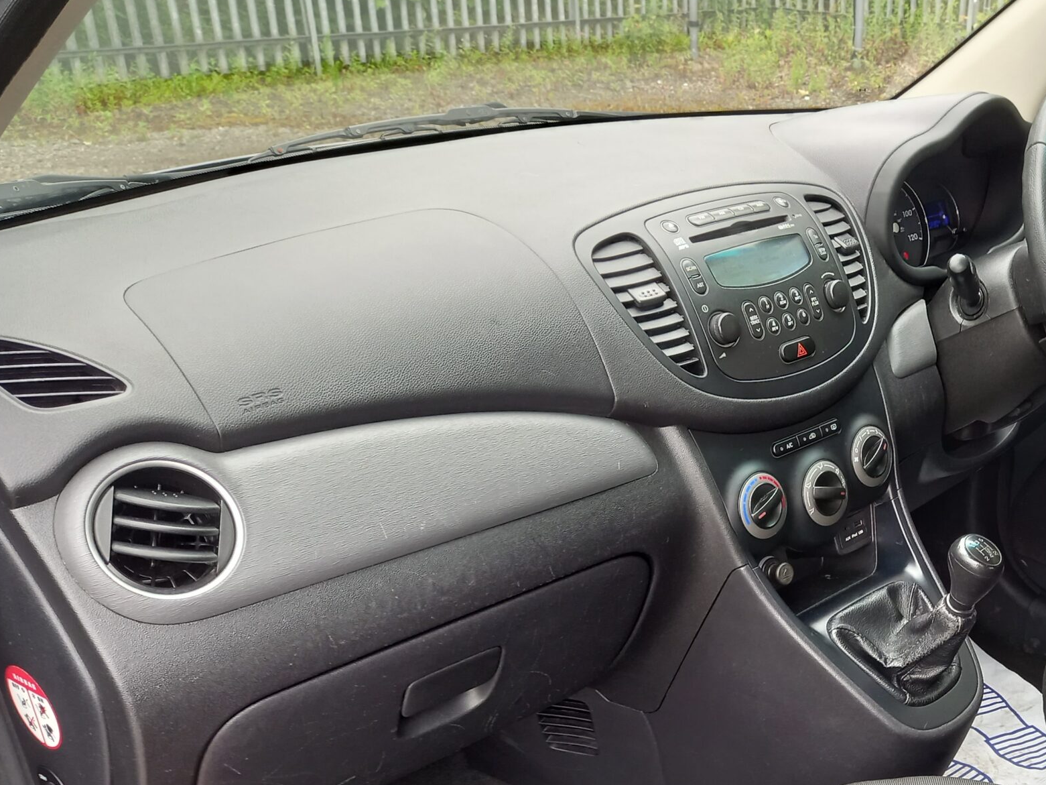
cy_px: 597
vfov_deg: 34.3
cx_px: 840
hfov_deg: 43.6
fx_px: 1239
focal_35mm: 41
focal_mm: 4.6
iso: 125
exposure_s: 1/60
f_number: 2
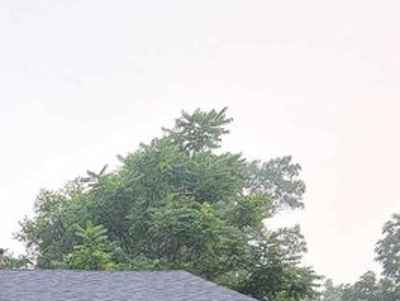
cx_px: -11
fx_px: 578
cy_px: 420
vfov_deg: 24.4
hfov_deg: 34.3
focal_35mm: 50
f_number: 2.2
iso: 50
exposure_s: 1/157
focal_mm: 2.2
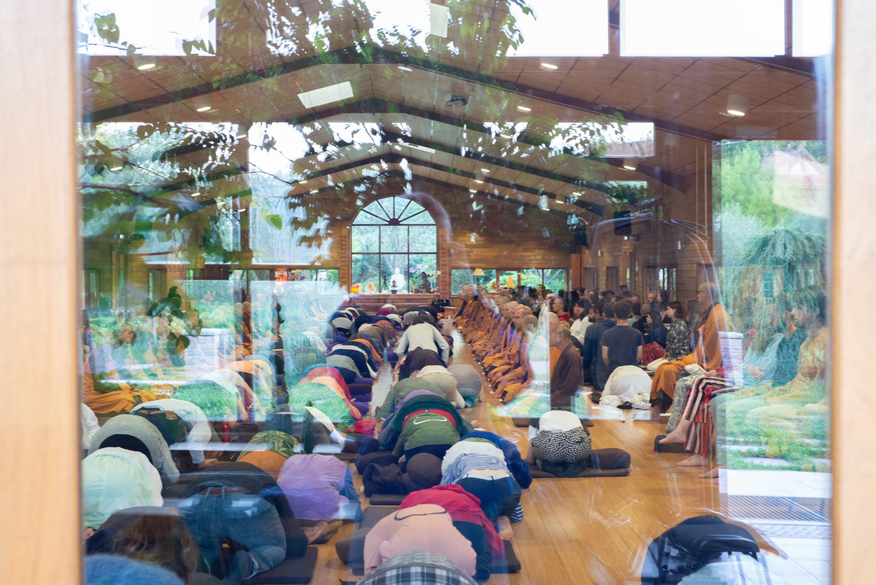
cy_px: 292
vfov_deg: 27.0
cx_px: 438
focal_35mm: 50
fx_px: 1217
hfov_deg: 39.6
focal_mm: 50
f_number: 5.6
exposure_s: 1/25
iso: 3200
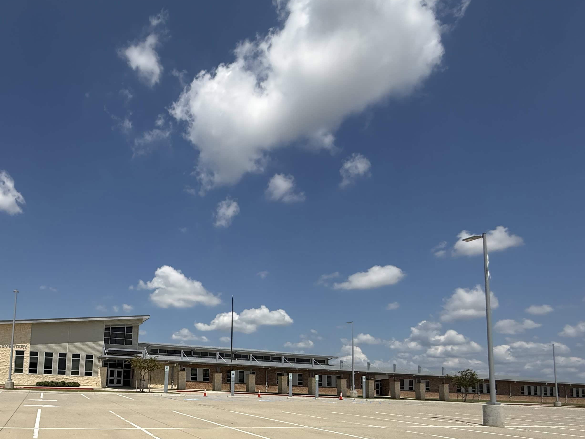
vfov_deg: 55.1
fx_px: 389
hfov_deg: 69.9
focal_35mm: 23
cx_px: 160
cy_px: 346
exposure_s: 1/5155
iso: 50
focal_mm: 2.2
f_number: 2.2
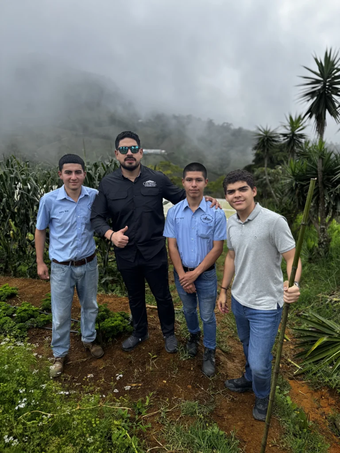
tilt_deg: -20.2
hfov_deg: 56.8
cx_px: 170
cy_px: 226
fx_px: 314
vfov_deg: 71.6
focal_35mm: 24
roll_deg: +2.7
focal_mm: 6.8
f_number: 1.8
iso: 80
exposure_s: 1/1767
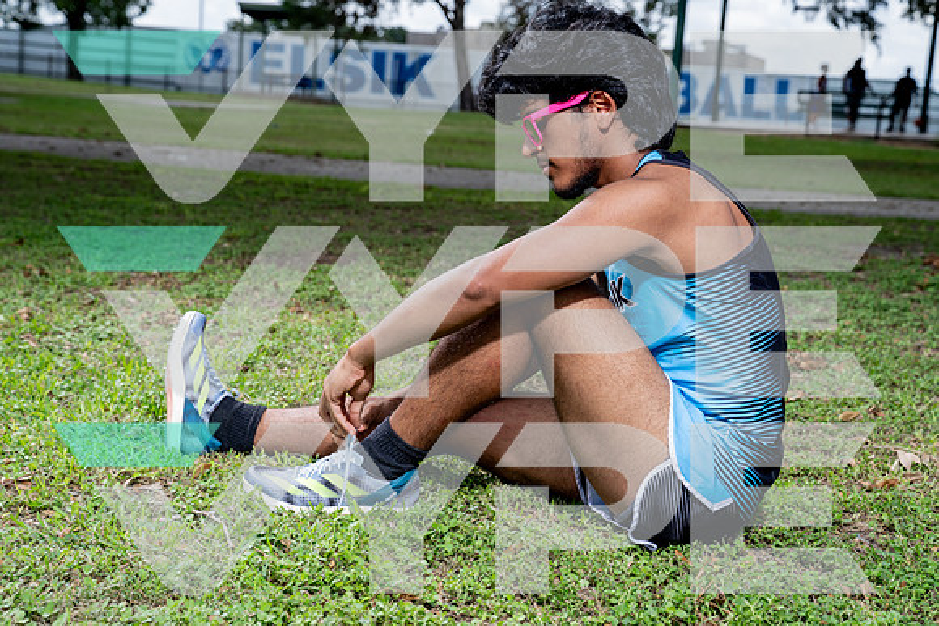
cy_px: 313
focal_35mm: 60
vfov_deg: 22.5
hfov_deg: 33.2
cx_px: 470
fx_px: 1573
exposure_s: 1/250
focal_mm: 54
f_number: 5.6
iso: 100
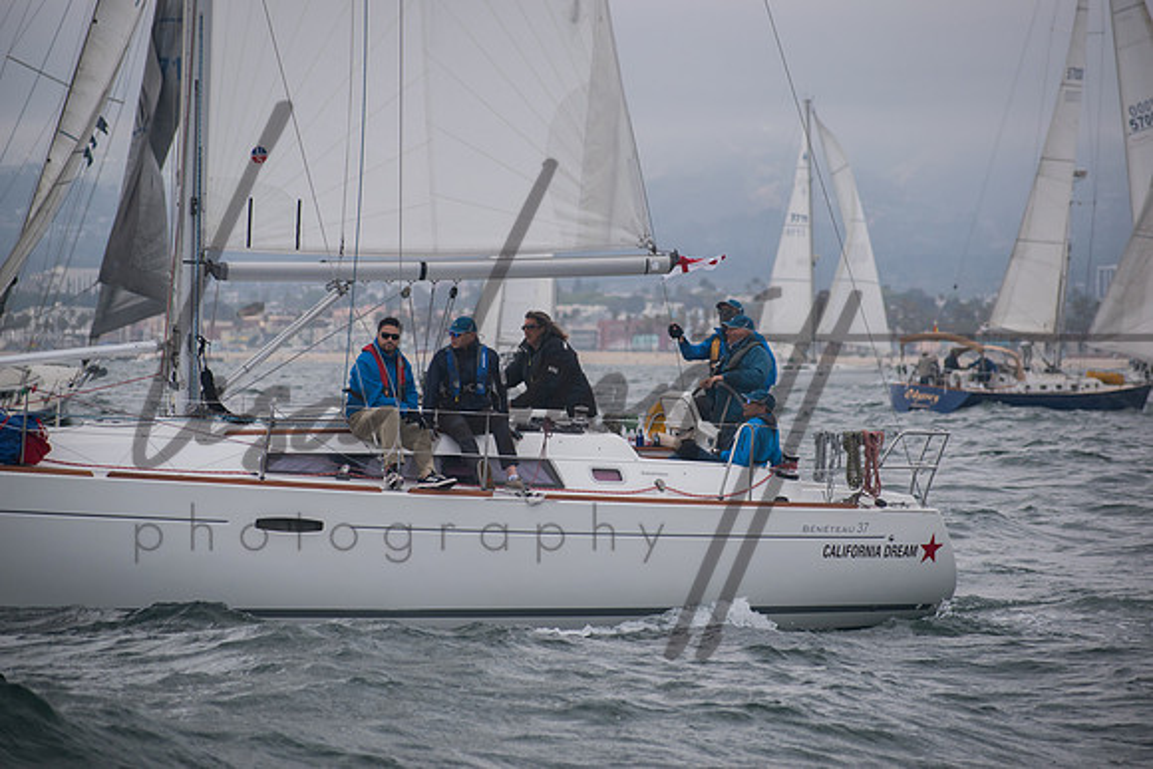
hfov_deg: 8.9
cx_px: 576
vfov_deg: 5.9
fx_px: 7448
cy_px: 384
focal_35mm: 232
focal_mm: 155
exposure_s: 1/640
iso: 400
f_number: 5.6
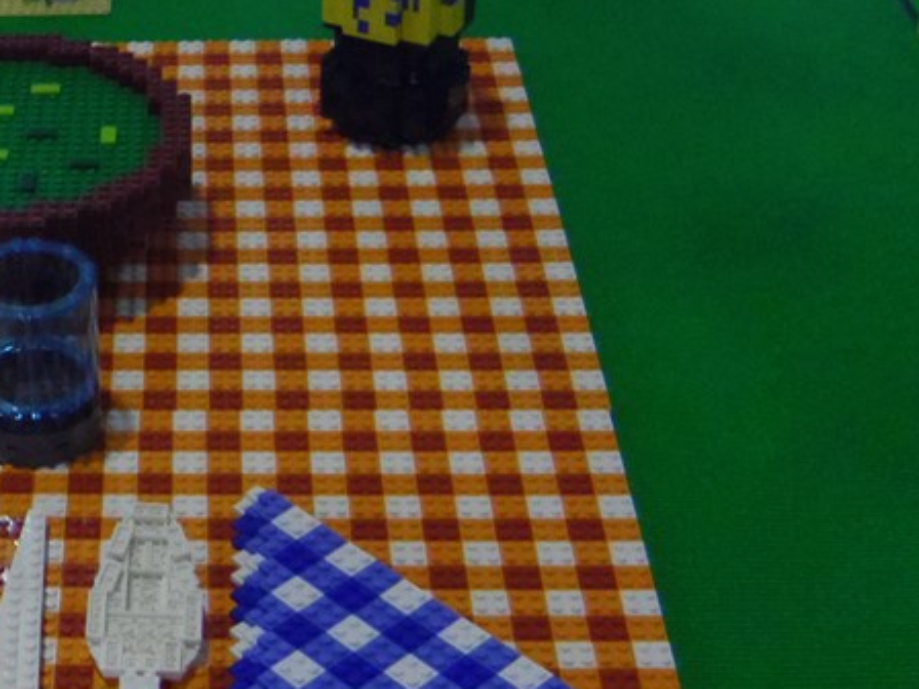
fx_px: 2124
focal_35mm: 80
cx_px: -119
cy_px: 381
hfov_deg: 22.8
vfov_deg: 18.4
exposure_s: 1/40
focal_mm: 6.5
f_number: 4.3
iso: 400
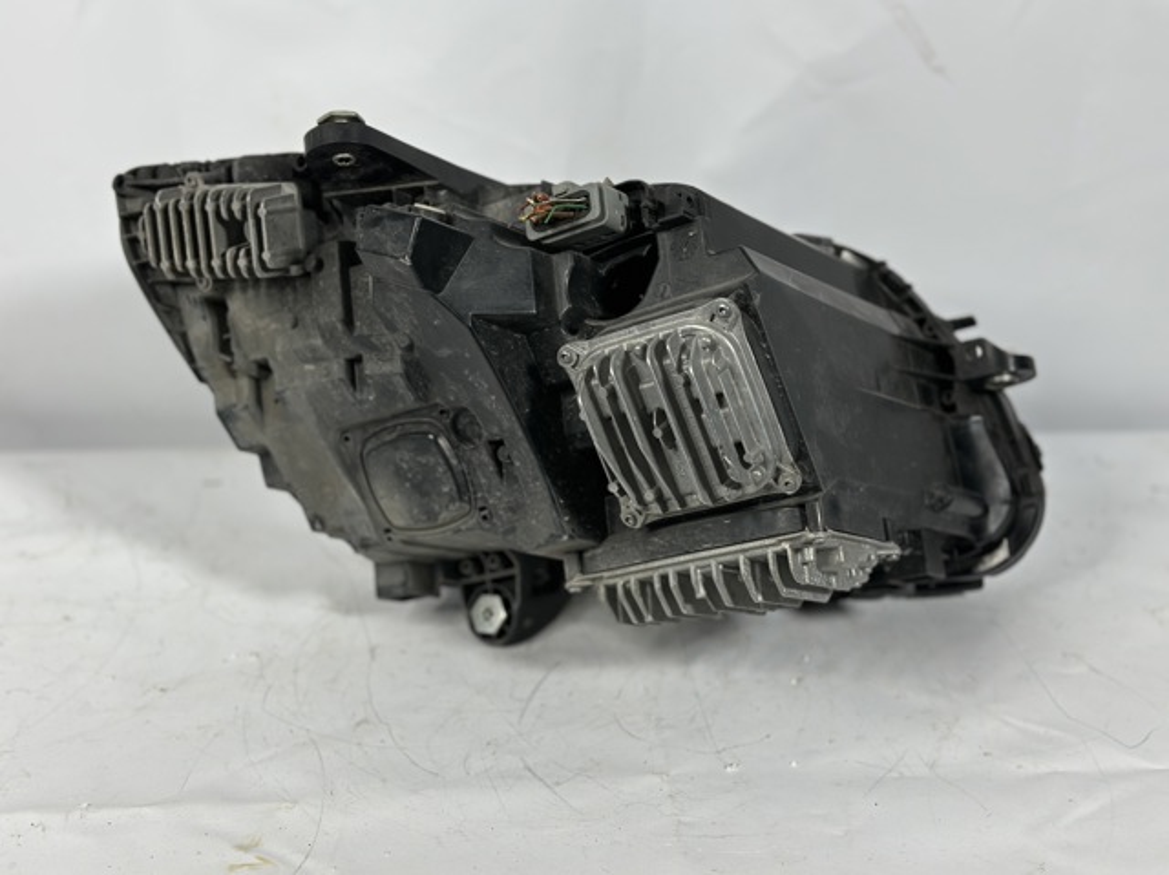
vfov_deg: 30.2
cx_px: 584
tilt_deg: -23.8
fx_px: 1620
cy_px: 438
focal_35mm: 48
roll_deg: +0.9
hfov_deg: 39.7
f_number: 1.78
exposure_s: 1/100
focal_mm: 6.86
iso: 100
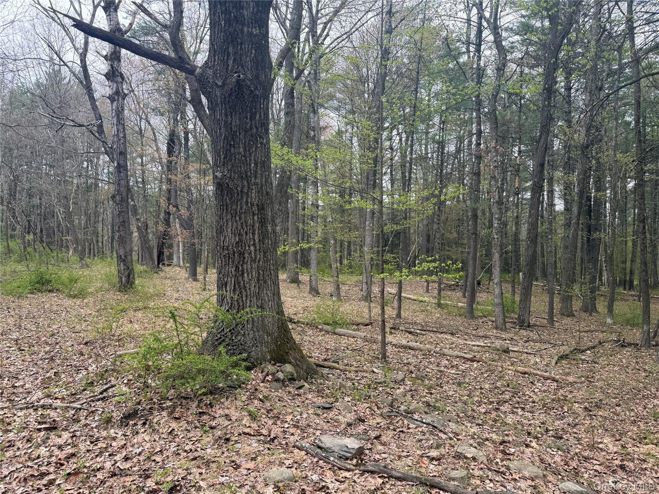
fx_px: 457
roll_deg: -2.1
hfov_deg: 71.6
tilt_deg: +0.6
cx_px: 330
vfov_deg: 56.8
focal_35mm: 24
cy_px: 247
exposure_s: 1/715
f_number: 1.78
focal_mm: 6.76
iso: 80
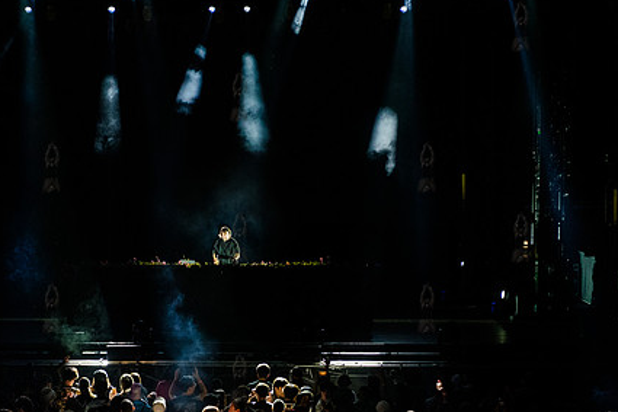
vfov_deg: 14.2
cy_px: 237
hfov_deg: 21.2
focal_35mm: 96
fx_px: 1647
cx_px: 238
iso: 6400
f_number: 3.5
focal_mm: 70
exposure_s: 1/320
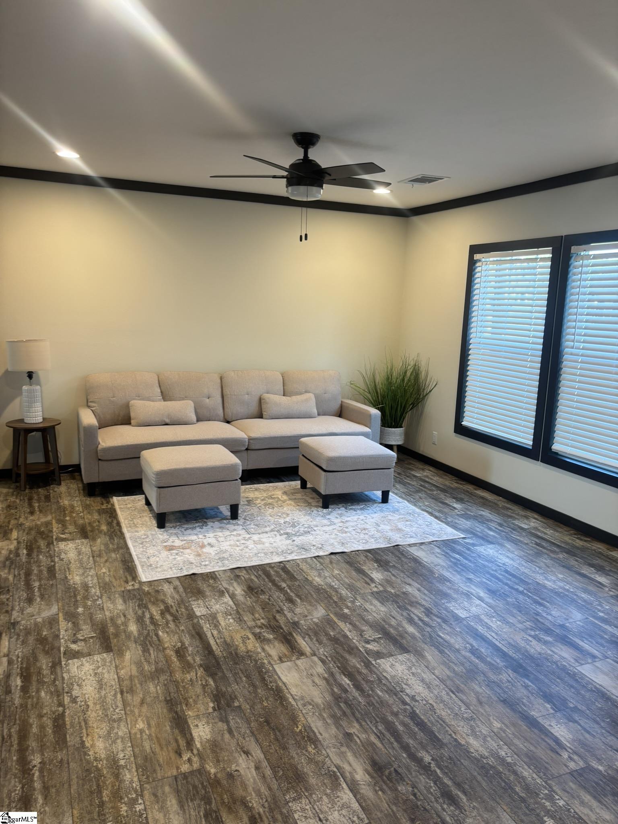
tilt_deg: -9.7
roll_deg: -3.8
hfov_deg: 53.1
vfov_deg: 67.3
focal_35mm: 26
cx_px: 309
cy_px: 412
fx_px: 619
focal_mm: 5.96
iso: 80
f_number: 1.6
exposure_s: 1/60
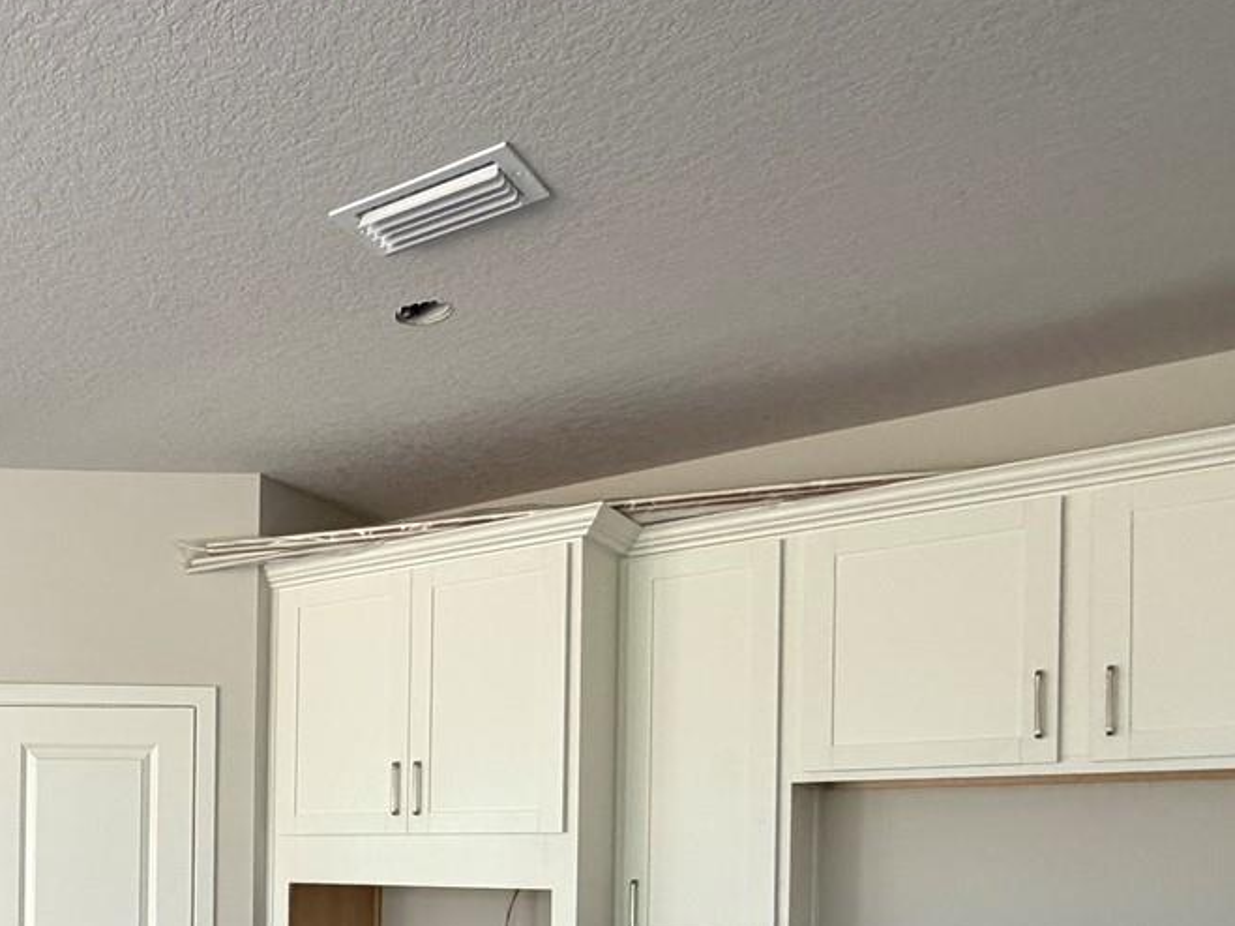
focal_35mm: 34
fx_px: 1213
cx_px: -36
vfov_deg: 38.4
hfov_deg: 44.7
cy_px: 862
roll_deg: -1.7
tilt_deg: -0.2
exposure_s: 1/121
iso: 250
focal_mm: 2.22
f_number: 2.2
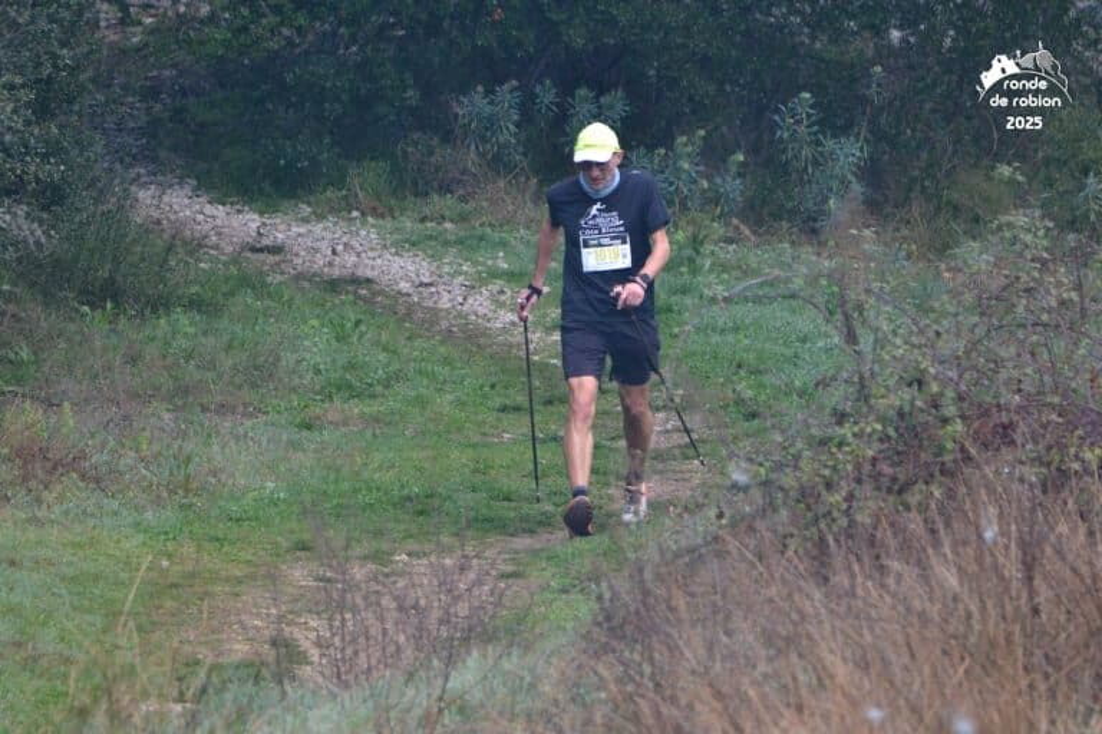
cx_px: 551
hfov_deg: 2.3
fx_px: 27548
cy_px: 367
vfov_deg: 1.5
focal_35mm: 900
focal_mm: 600
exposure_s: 1/500
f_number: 6.3
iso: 2000
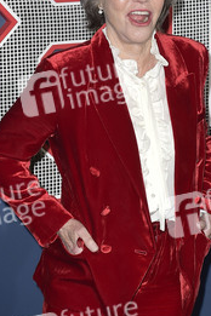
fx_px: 809
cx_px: 116
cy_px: 149
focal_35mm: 92
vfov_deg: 22.1
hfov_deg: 14.9
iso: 400
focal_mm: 60
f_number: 6.3
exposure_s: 1/250
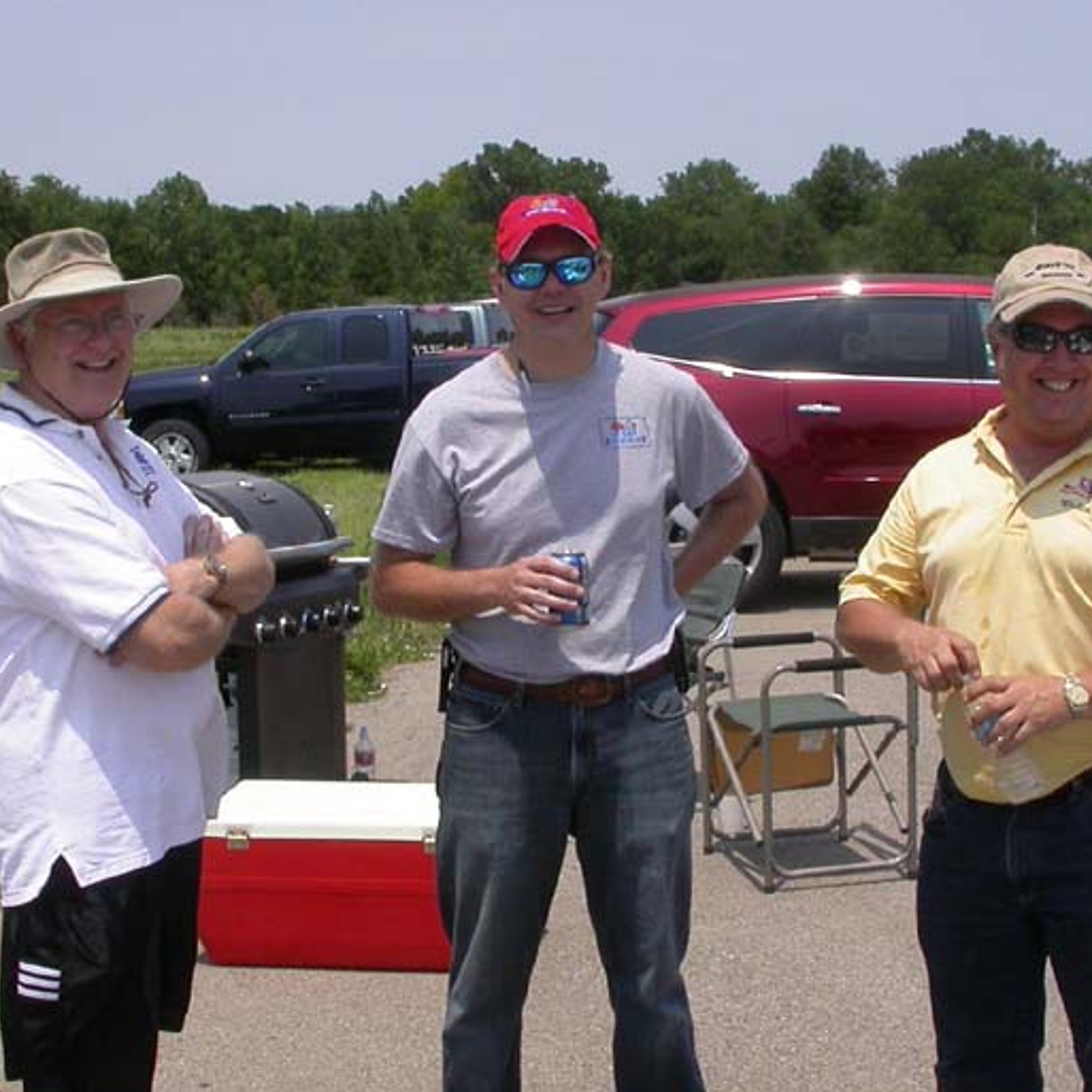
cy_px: 536
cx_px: 539
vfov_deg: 25.7
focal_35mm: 67
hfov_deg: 25.7
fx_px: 2391
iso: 100
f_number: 7.5
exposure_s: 1/434
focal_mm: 7.85
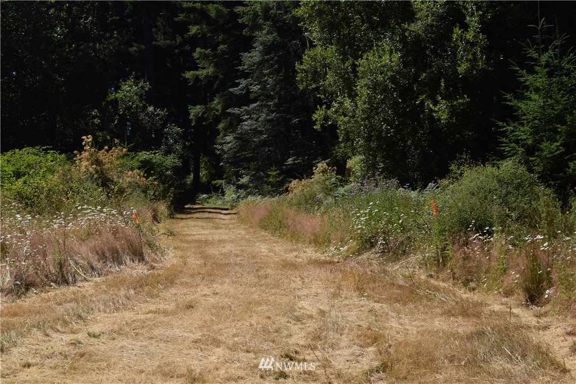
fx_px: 1320
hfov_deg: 24.6
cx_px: 288
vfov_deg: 16.6
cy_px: 192
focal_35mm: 82
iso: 100
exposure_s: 1/200
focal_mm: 55
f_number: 13
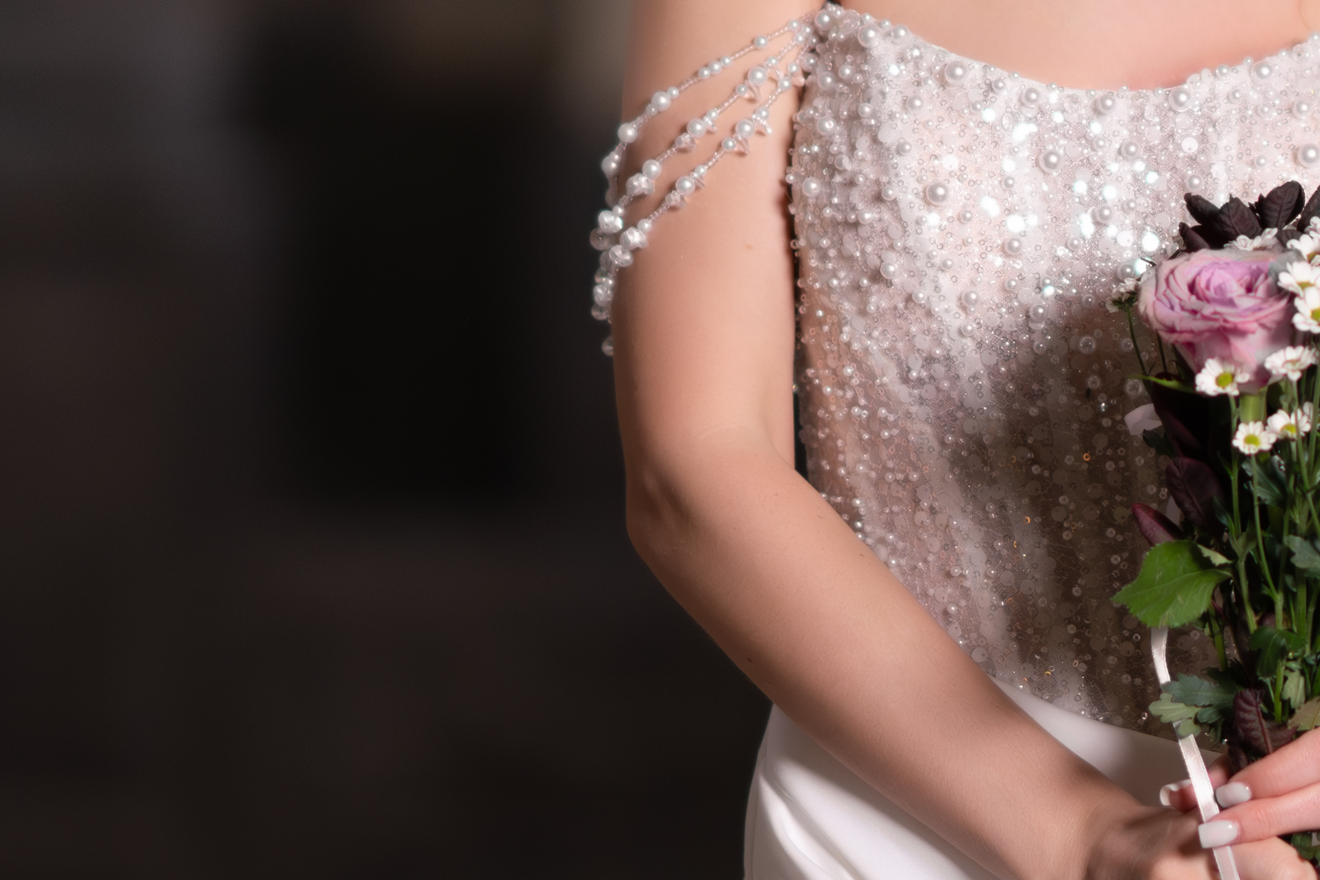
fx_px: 12208
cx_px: 1677
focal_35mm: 333
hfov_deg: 6.1
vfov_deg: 4.1
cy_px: 291
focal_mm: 85
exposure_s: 1/1000
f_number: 1.4
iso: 500
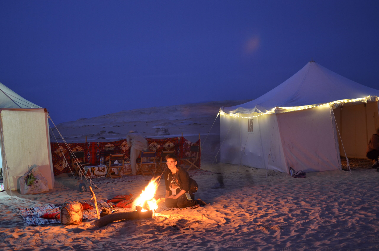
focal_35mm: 52
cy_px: 126
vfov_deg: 25.6
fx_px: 552
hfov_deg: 37.9
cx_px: 190
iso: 400
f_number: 2.2
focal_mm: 35
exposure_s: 1
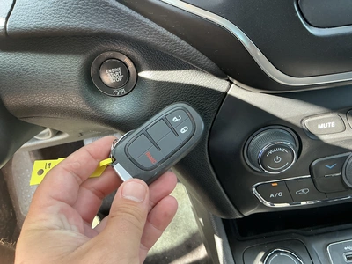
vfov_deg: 49.7
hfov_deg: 63.4
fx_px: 285
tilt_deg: -46.1
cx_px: 176
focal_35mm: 28
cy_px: 132
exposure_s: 1/73
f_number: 1.8
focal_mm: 3
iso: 64
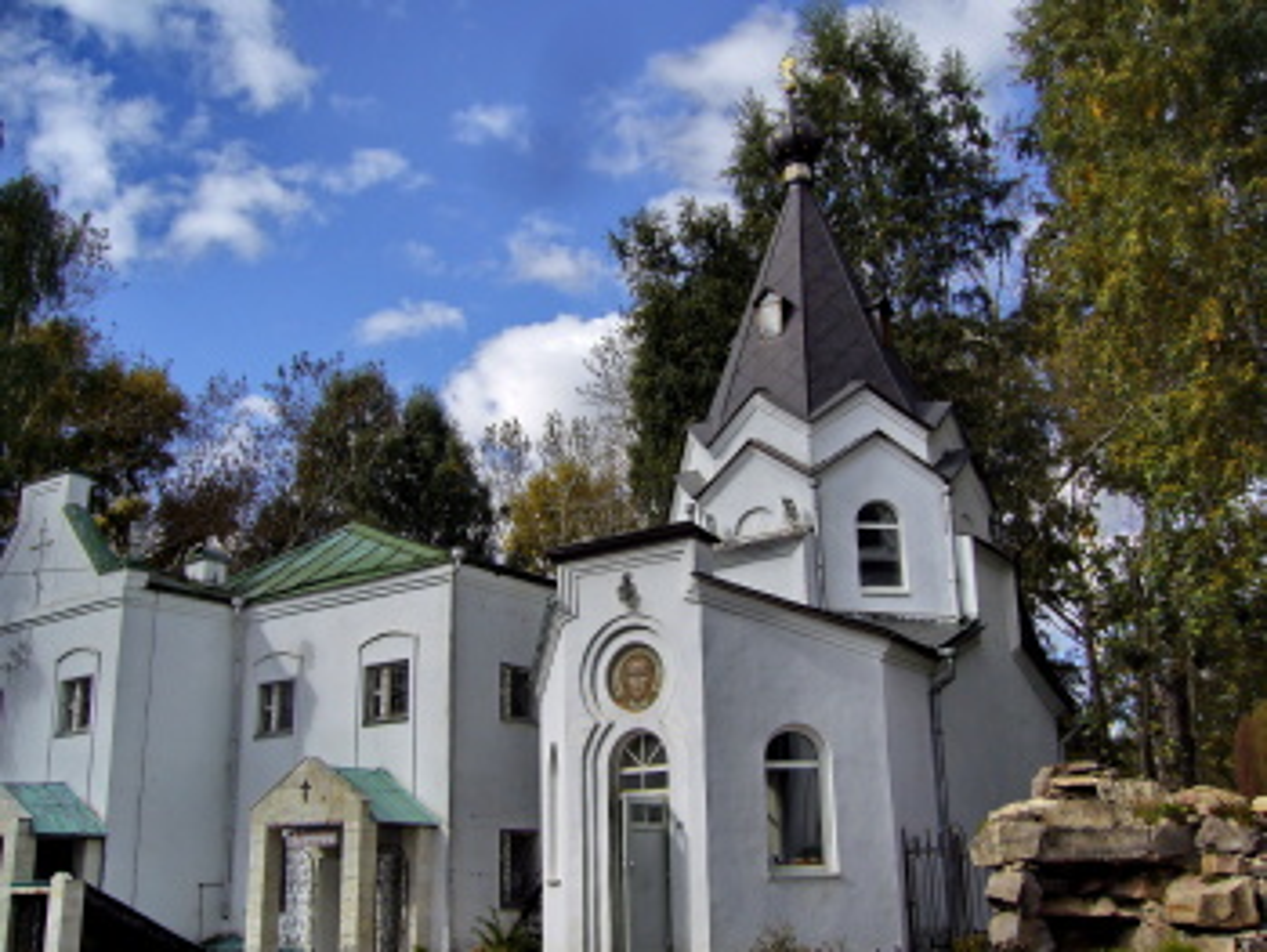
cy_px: 476
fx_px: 1282
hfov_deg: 52.6
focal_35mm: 35
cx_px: 634
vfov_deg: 40.7
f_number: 5.6
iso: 80
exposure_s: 1/320
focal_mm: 5.8
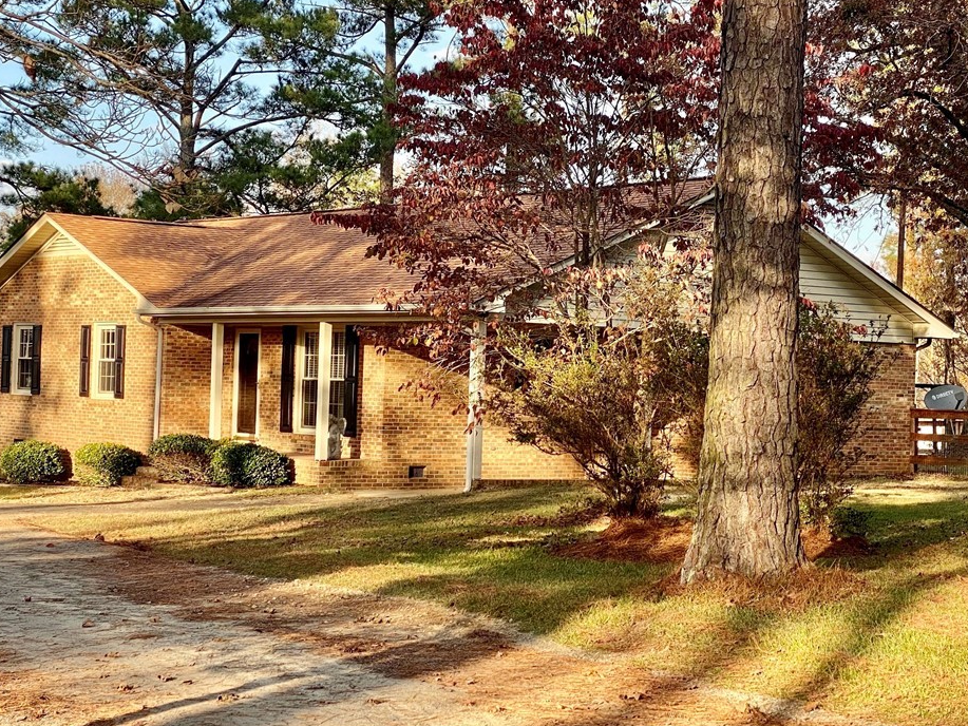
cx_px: 458
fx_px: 1622
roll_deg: -2.2
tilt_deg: -0.5
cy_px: 380
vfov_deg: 25.2
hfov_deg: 33.2
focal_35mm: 58
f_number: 2
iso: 20
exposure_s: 1/322
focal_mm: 6
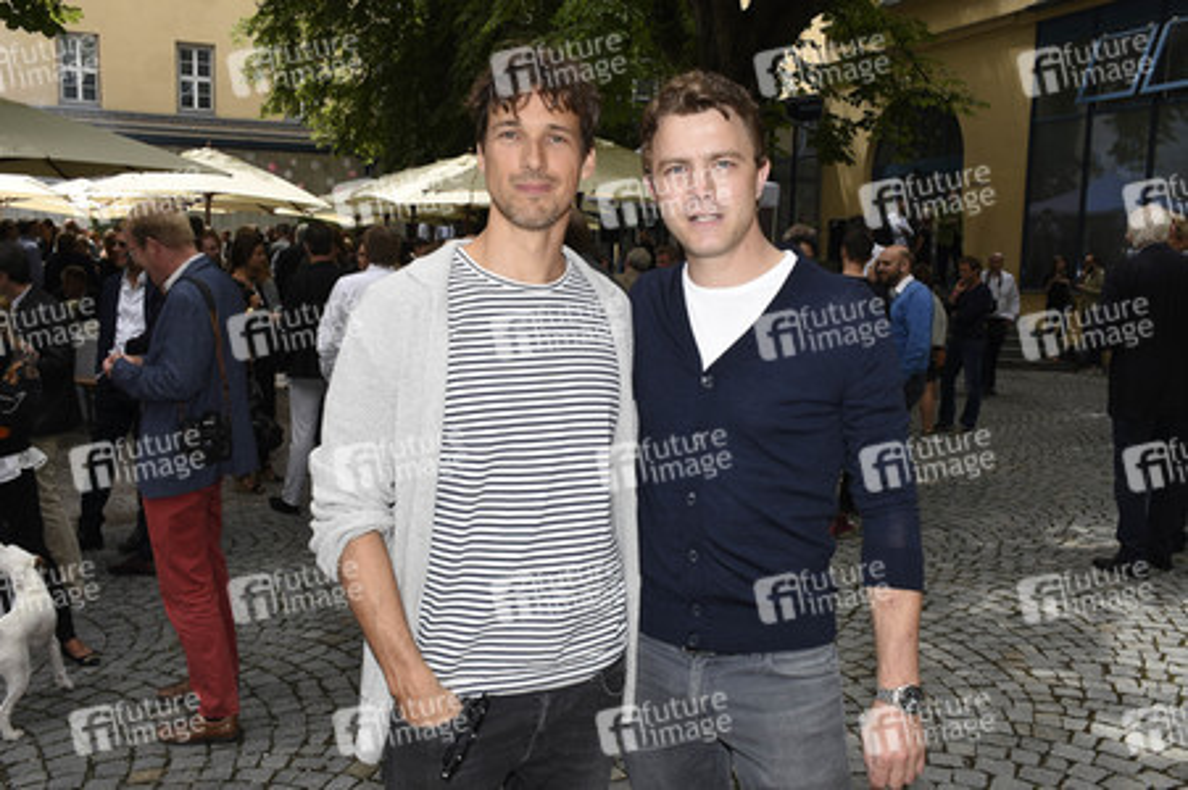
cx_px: 594
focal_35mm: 33
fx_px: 1088
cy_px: 395
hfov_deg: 57.3
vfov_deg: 39.9
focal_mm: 22
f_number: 8
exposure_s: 1/160
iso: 160
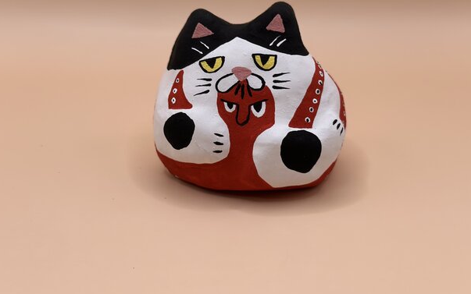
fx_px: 693
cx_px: 229
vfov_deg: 23.9
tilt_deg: -23.4
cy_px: 112
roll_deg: -1.5
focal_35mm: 54
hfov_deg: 37.5
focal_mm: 6.86
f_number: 1.78
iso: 80
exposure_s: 1/364
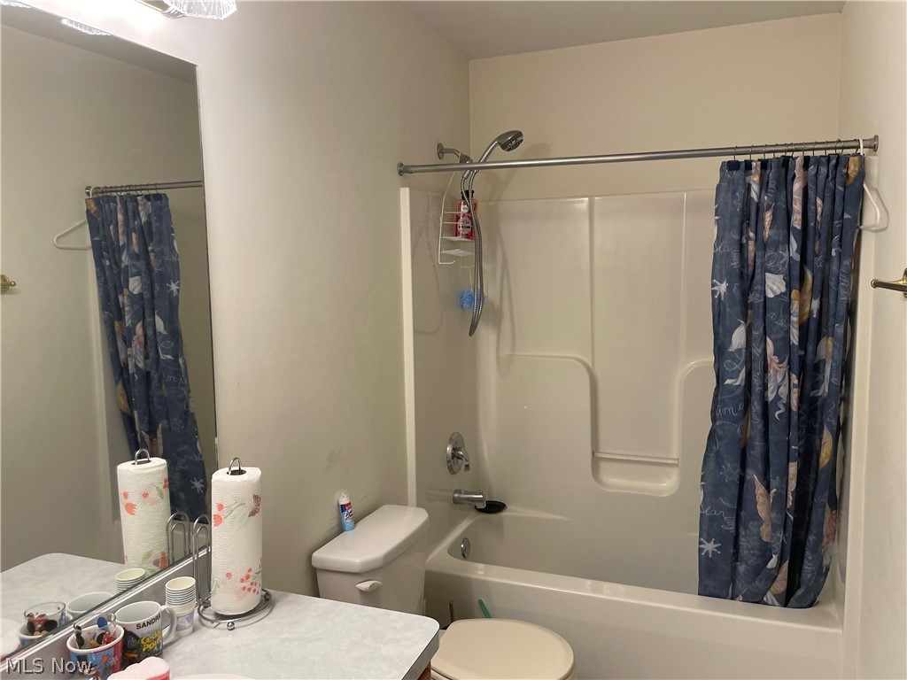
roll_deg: +1.4
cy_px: 340
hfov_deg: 67.3
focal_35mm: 26
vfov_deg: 53.1
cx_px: 454
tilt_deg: -4.8
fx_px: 681
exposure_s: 1/60
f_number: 1.6
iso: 64
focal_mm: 4.2
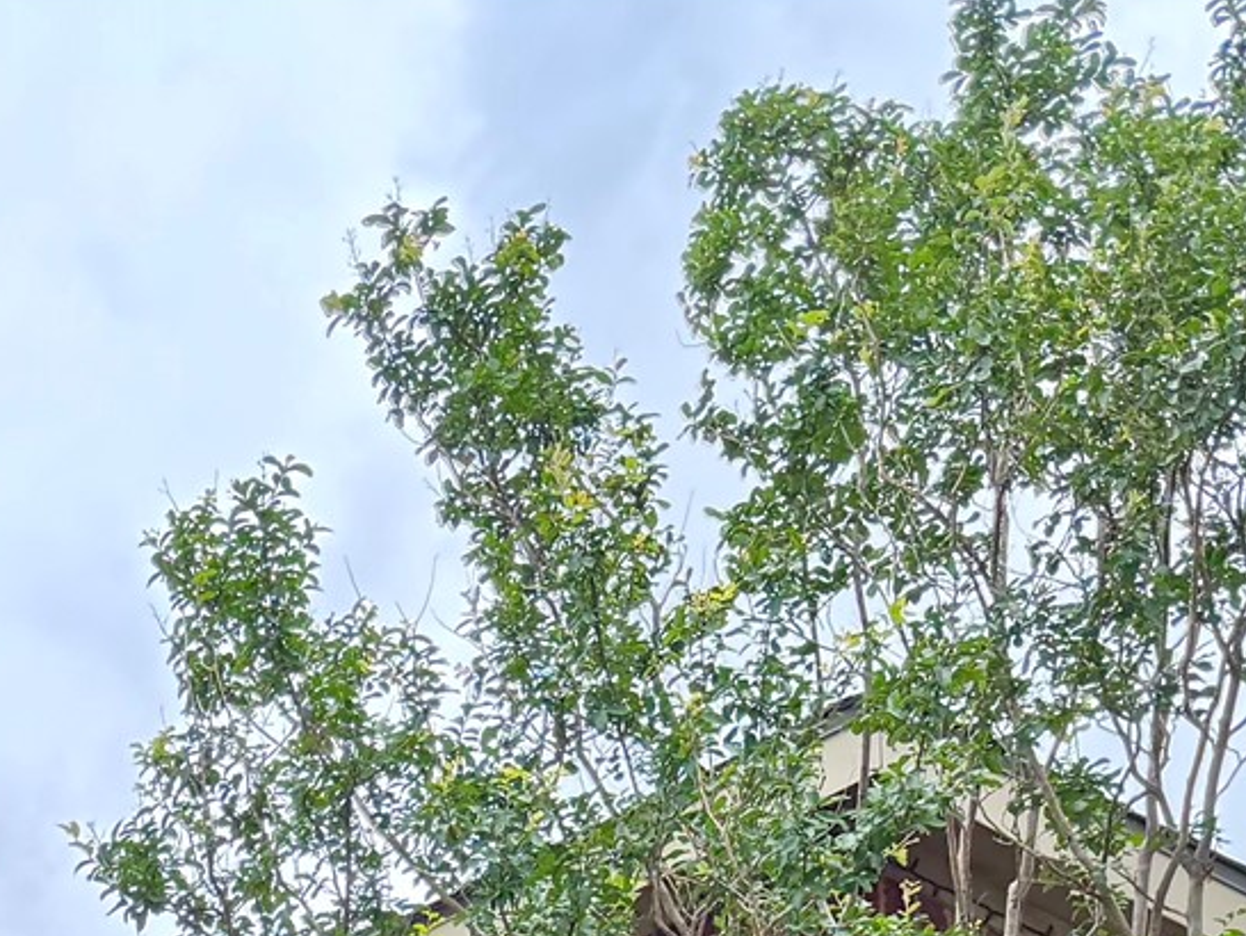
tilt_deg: +5.1
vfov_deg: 14.3
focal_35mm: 90
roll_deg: -0.3
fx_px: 3241
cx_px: -468
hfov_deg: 19.7
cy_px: 1733
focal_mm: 6.76
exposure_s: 1/1493
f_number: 1.78
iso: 100
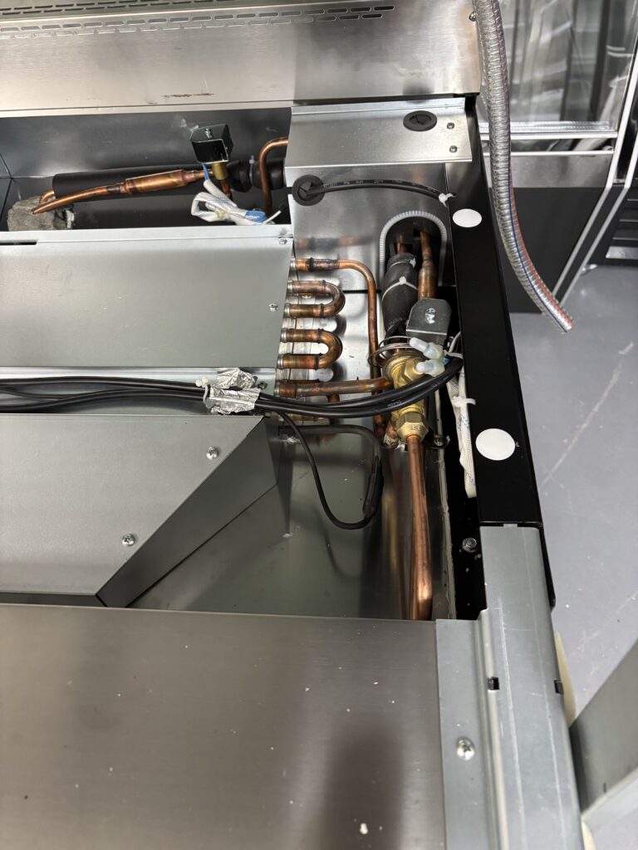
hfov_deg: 53.1
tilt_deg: -52.9
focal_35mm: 26
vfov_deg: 67.3
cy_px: 425
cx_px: 319
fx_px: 639
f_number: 1.6
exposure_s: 1/60
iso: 400
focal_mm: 5.96
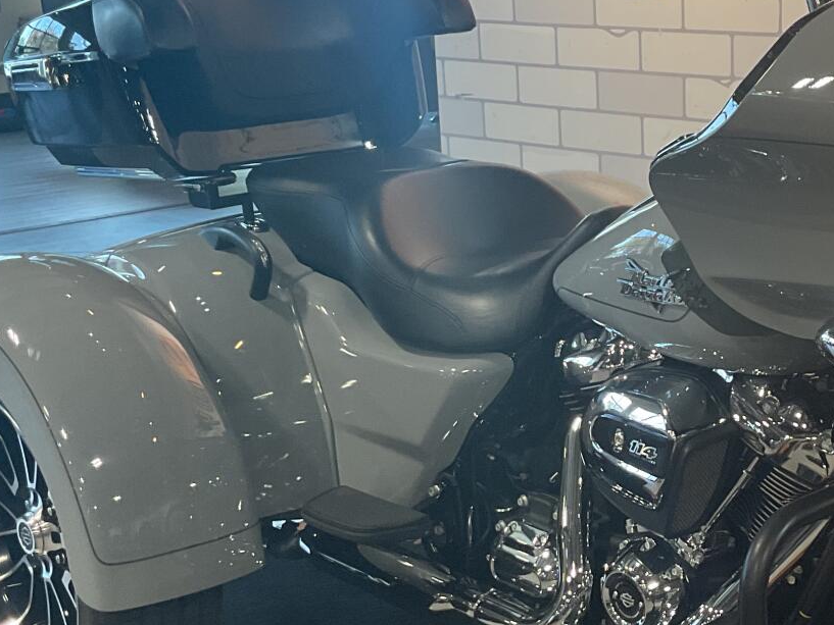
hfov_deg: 26.9
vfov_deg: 20.7
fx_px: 1711
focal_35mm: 71
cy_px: 412
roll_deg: +2.0
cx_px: 649
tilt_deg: -16.8
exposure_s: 1/60
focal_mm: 3
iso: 64
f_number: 1.8
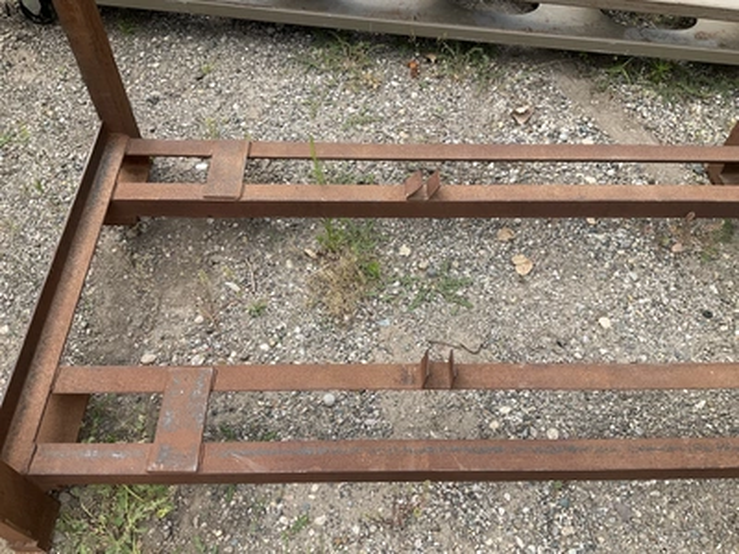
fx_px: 619
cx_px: 370
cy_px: 277
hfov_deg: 61.7
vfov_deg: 48.2
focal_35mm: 29
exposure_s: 1/657
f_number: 1.8
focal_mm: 3
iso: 25
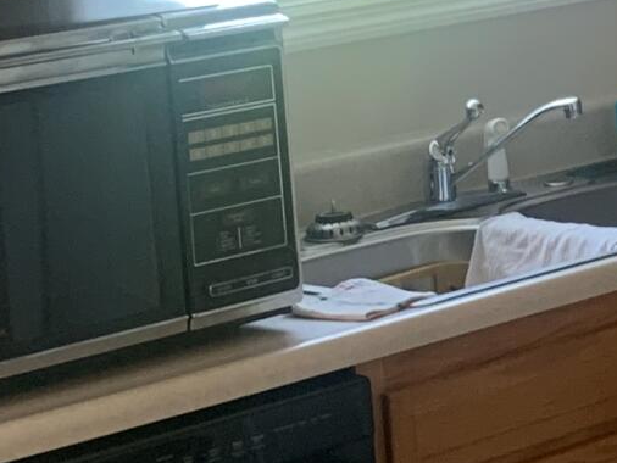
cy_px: -85
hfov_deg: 11.9
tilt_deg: -6.4
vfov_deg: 9.5
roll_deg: +2.1
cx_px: 1097
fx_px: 2746
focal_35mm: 154
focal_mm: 4.25
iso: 160
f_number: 1.8
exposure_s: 1/60
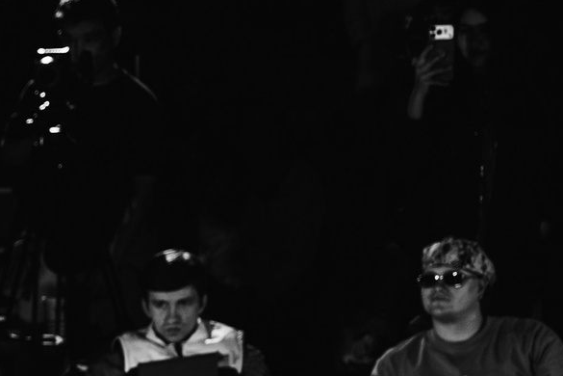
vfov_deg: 6.4
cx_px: -411
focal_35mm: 210
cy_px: 659
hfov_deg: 9.4
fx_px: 3284
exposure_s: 1/800
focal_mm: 48
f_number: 2.8
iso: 3200
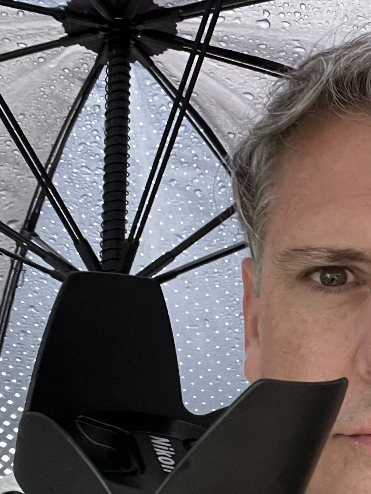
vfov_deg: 29.3
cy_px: 305
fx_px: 943
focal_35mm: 66
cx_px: 297
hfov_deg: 22.0
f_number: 2.2
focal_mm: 2.71
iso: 250
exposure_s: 1/60
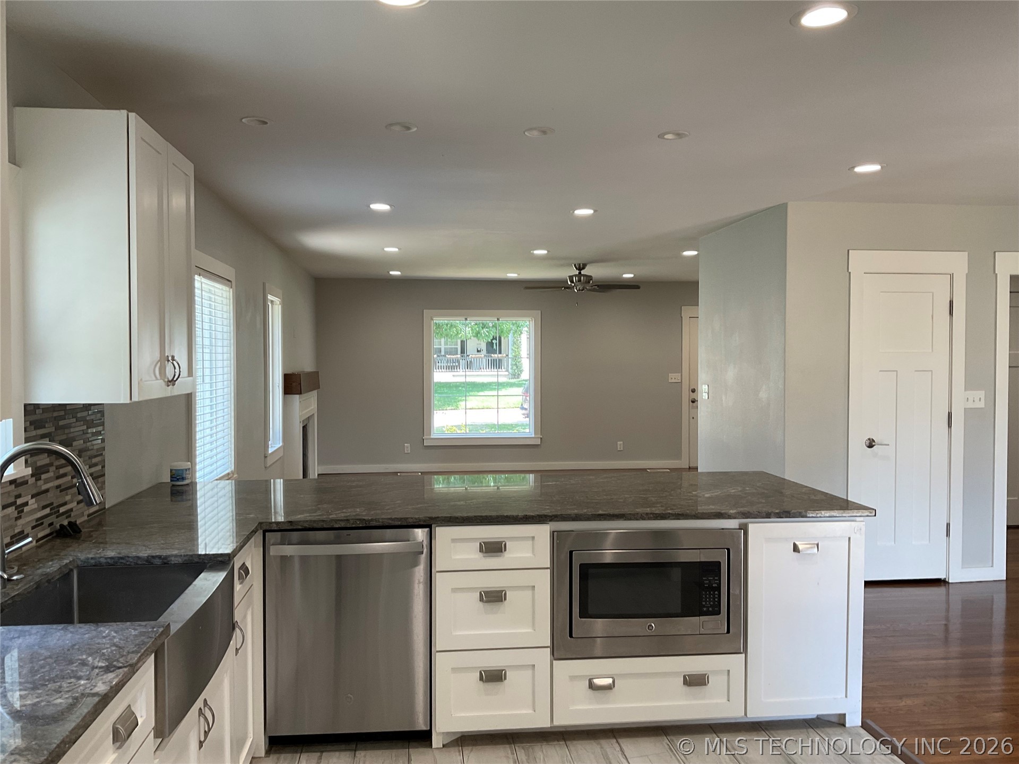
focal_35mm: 29
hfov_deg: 61.7
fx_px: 854
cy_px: 382
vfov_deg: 48.2
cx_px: 510
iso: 32
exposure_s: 1/60
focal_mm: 3
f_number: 1.8
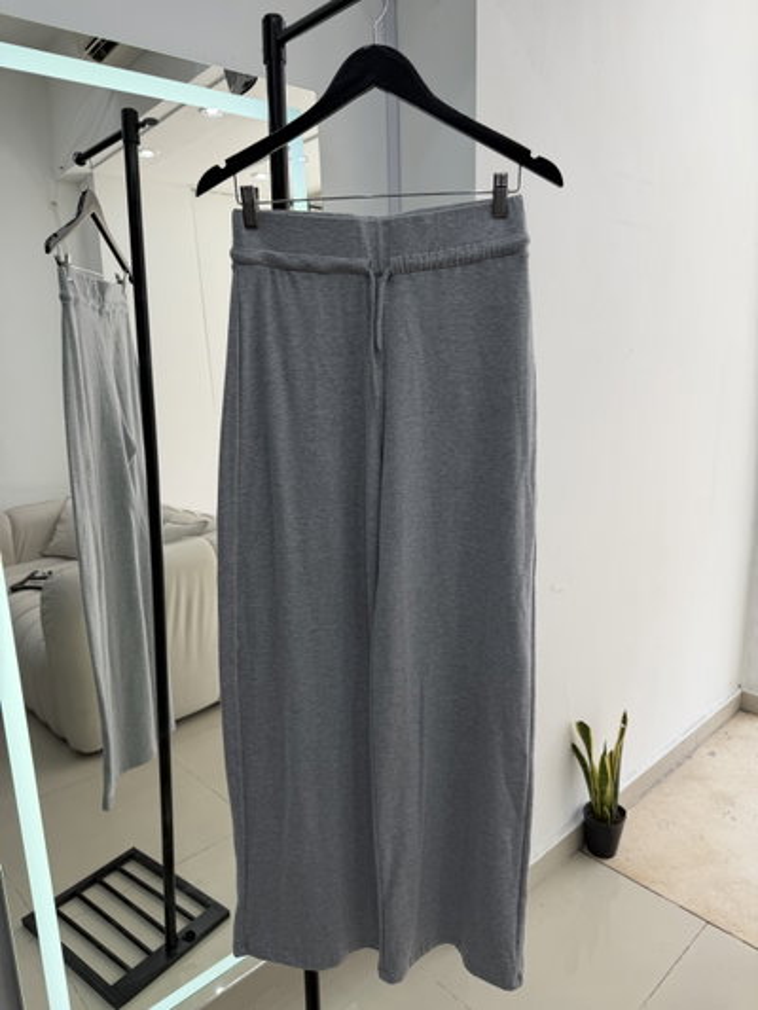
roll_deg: +1.2
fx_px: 700
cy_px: 505
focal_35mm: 24
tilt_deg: -12.8
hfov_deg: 56.8
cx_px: 379
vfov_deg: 71.6
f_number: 1.78
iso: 80
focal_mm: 6.76
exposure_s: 1/317
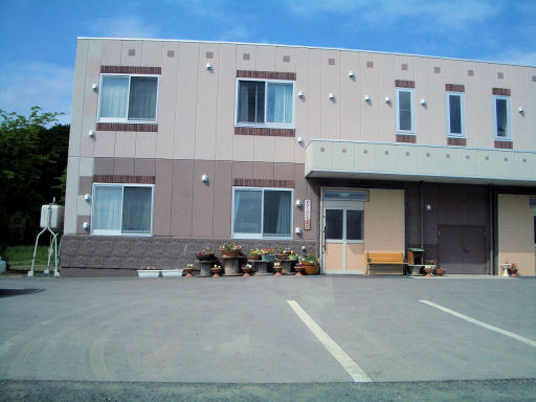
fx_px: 542
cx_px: 268
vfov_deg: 40.7
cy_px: 201
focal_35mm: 35
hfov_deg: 52.6
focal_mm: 5.8
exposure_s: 1/1250
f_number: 4.3
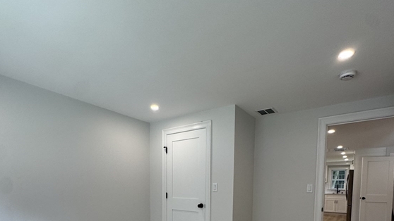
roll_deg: -0.4
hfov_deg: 83.8
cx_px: 194
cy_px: 200
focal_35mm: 21
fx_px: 219
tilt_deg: -3.8
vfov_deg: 47.9
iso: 100
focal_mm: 2.22
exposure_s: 1/120
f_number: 2.2
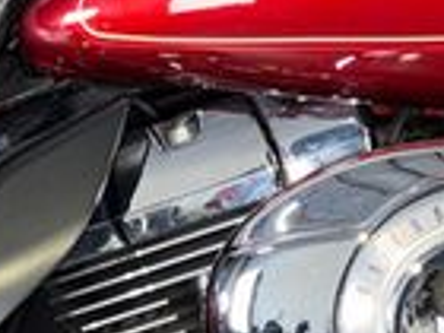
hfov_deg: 17.9
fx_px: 1411
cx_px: 257
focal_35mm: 110
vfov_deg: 13.3
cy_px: 320
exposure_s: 1/16
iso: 64
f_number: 1.78
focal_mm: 6.76
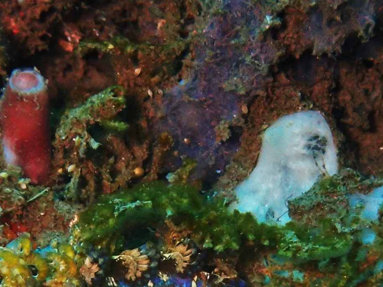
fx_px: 2301
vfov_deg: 7.1
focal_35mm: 208
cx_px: 155
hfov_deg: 9.5
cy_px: 296
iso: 500
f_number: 6.3
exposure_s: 1/200
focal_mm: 18
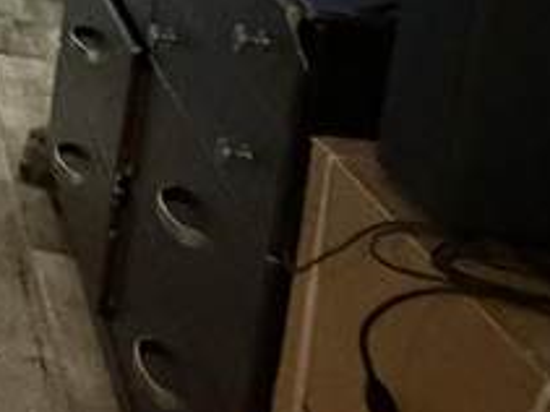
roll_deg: +0.4
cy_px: -216
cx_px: -808
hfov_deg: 14.3
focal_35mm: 85
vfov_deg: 15.9
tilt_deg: -9.9
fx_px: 1350
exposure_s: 1/40
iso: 1000
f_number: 2.2
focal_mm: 2.22
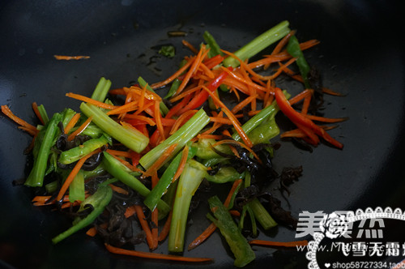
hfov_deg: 42.4
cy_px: 134
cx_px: 202
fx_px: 522
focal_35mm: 46
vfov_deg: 28.9
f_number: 5
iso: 800
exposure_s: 1/80
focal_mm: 31
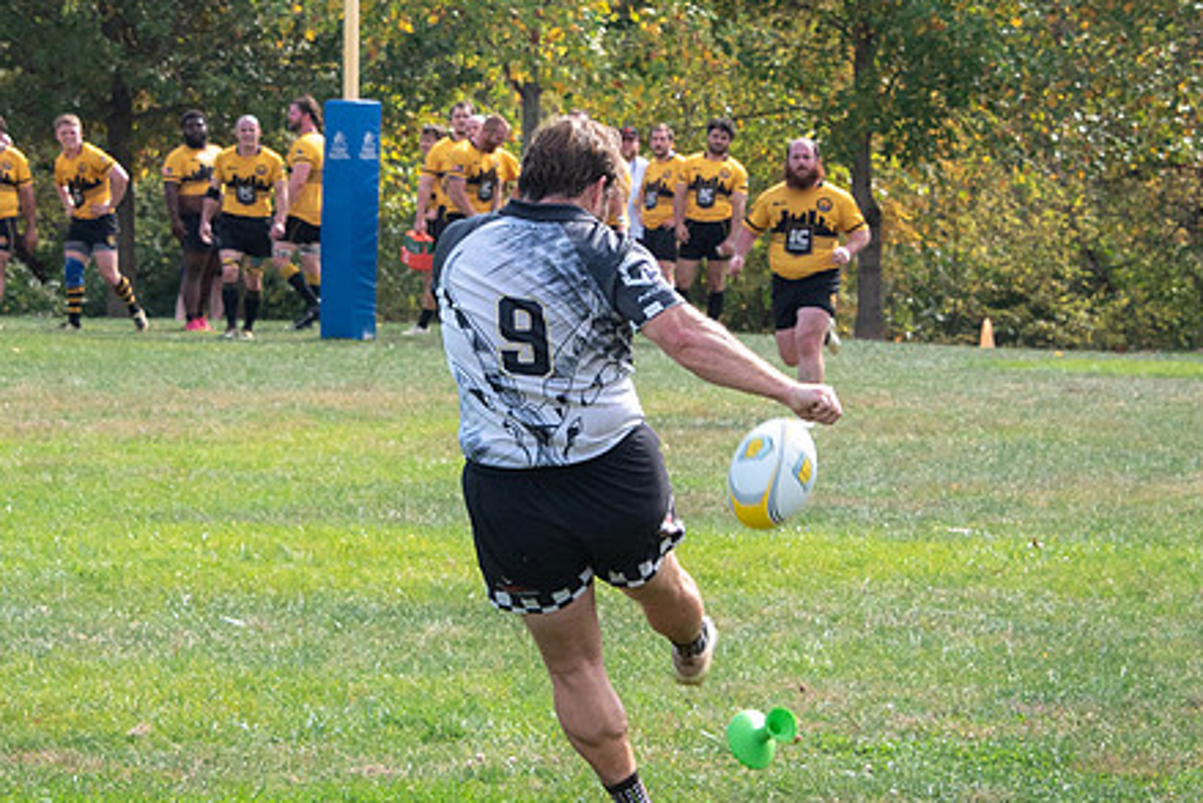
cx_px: 574
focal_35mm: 202
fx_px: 6752
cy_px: 297
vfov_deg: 6.8
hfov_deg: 10.2
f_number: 8
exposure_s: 1/1000
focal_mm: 82
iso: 400
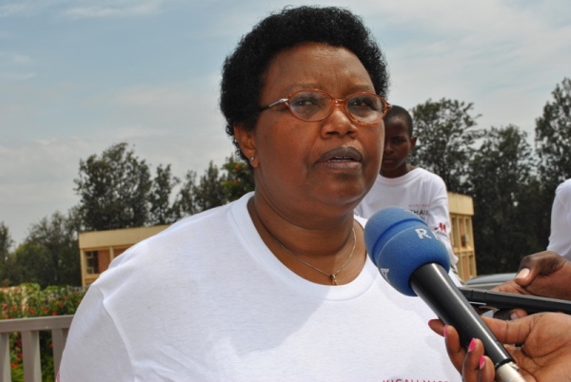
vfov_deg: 26.6
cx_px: 286
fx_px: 810
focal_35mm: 51
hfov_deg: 38.8
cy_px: 191
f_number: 11
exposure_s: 1/200
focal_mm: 34
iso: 100
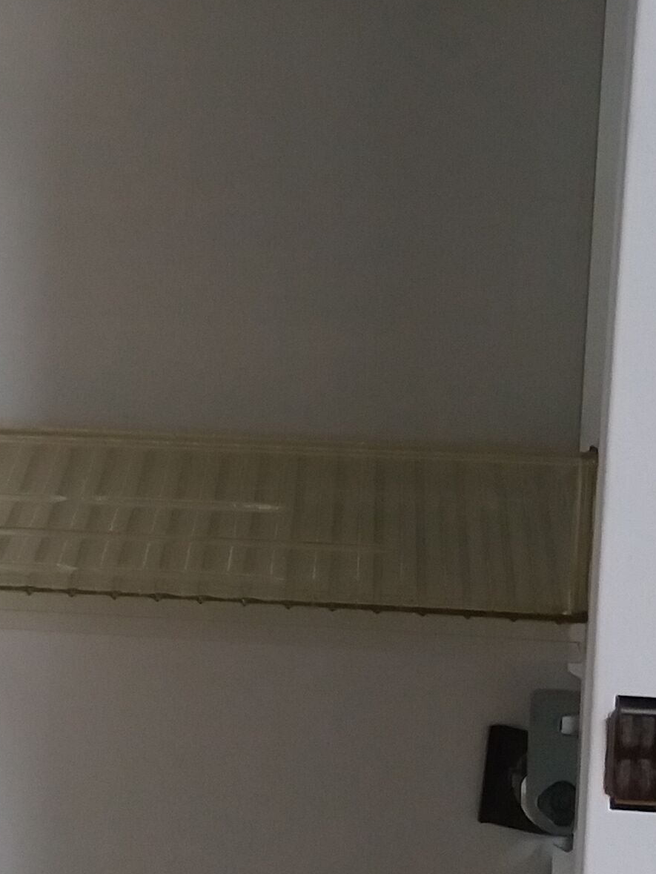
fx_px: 2475
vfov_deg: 20.0
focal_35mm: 98
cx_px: -2
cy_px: 334
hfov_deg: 14.8
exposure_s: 1/33
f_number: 1.9
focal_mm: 3.7
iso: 125
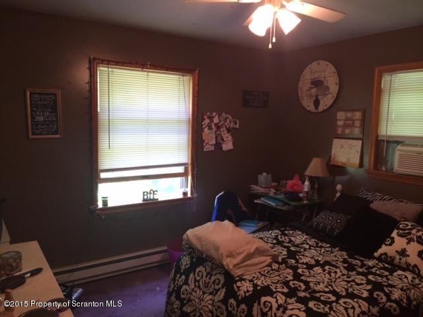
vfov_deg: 46.8
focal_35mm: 30
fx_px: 367
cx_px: 212
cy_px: 158
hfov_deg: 60.0
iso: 200
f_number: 2.2
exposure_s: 1/30
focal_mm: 4.12
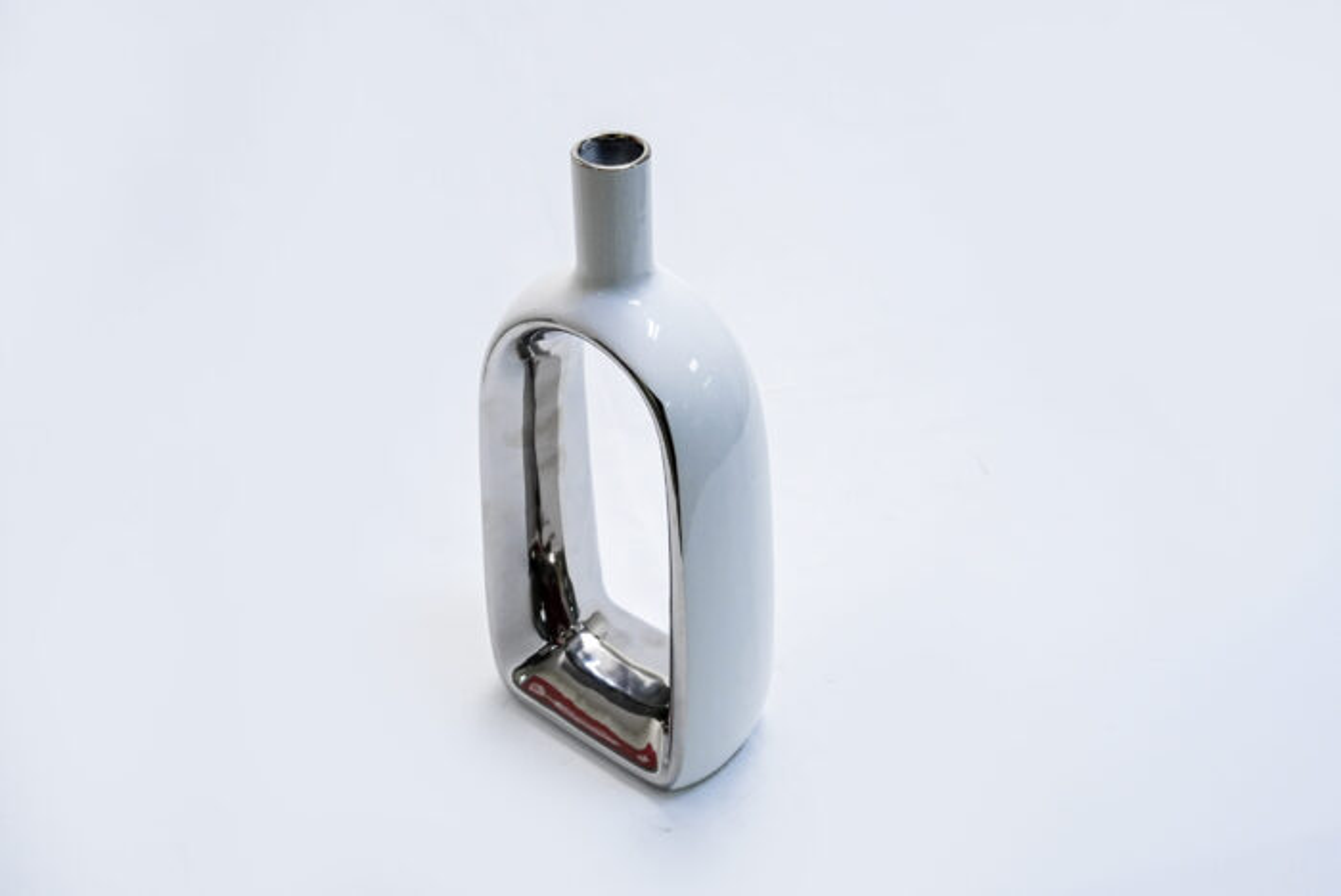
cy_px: 448
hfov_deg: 43.6
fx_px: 1678
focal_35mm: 45
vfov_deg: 29.9
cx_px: 670
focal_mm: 45
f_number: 13
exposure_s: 1/125
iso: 3200
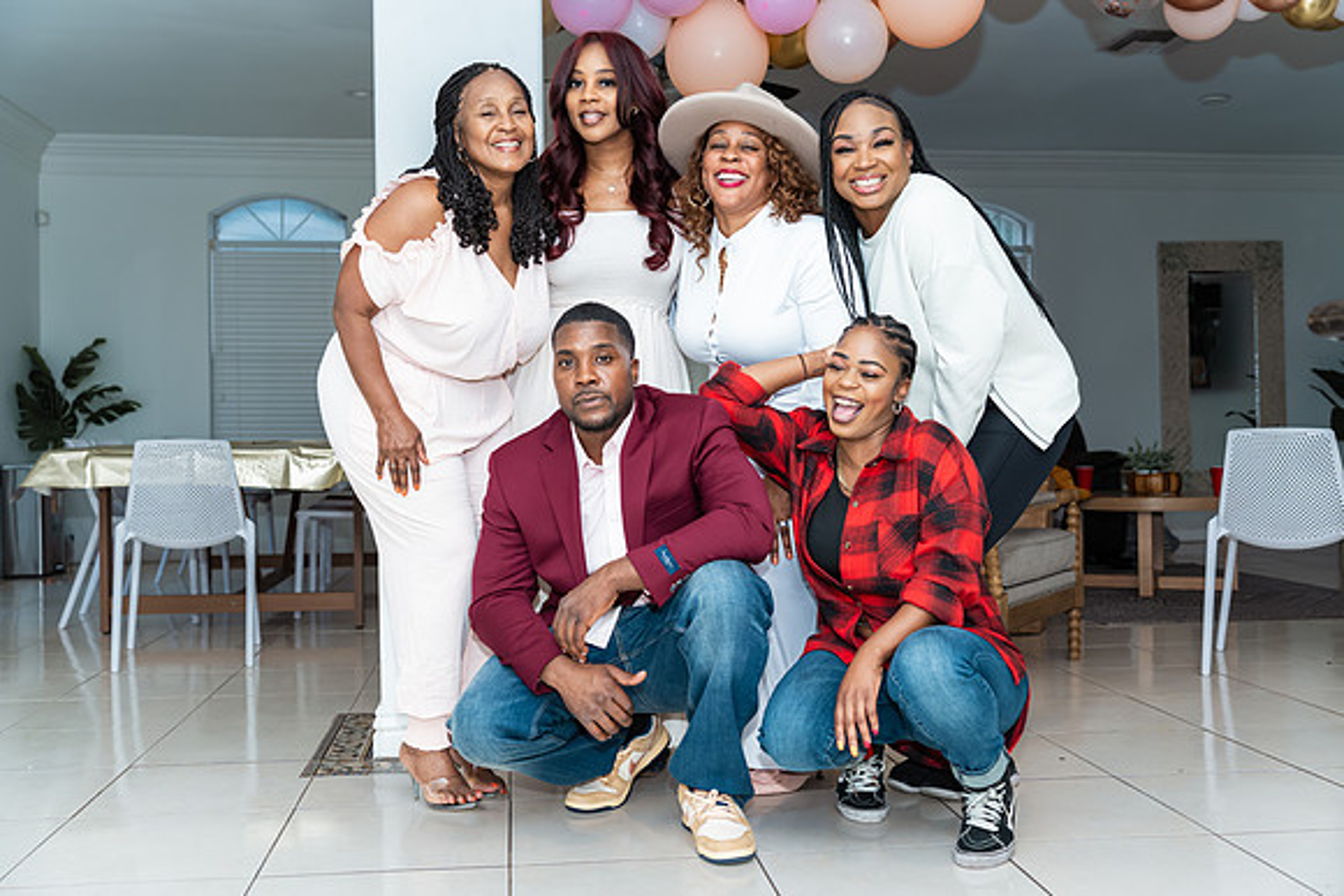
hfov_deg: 53.2
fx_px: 1341
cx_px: 672
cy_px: 448
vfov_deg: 37.0
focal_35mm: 36
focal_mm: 35
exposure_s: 1/250
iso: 800
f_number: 3.5
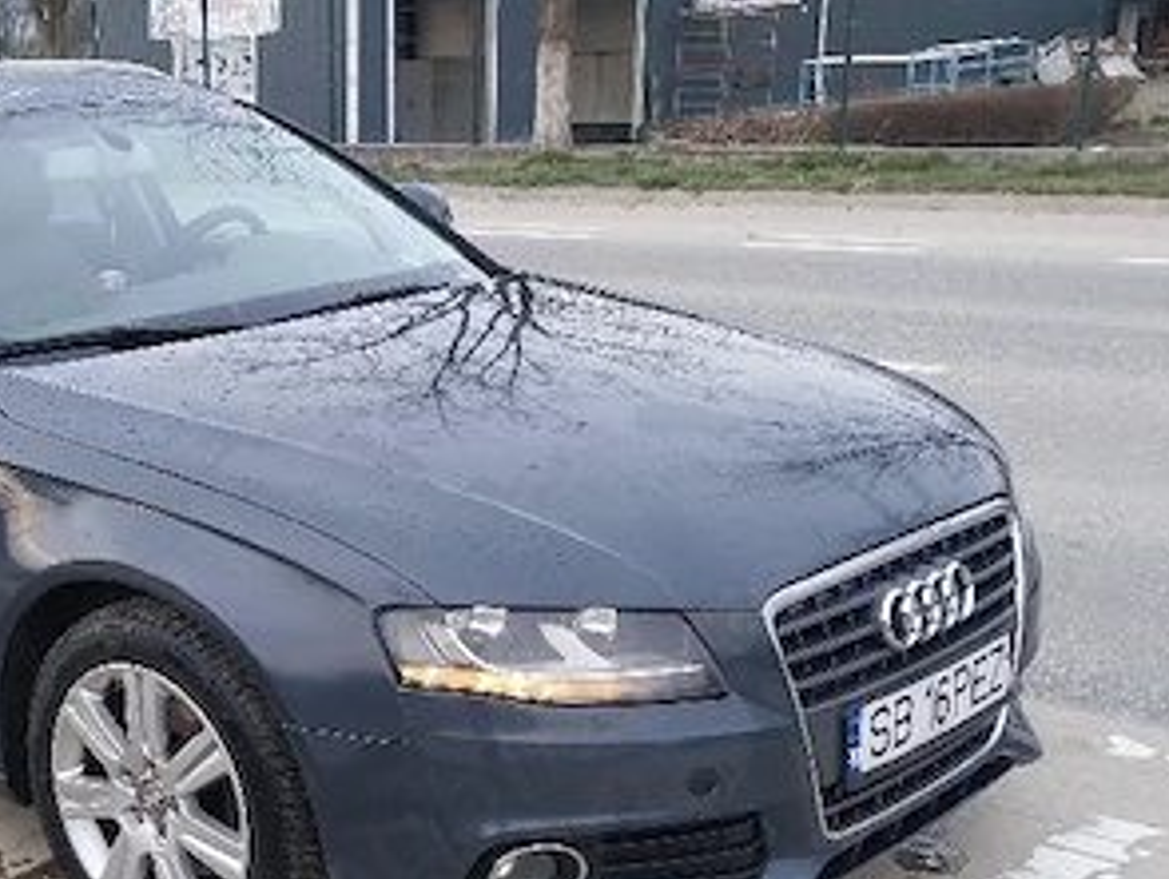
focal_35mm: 53
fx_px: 1791
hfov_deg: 34.0
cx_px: 95
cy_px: 760
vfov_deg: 26.8
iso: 25
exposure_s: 1/109
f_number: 1.8
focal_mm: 4
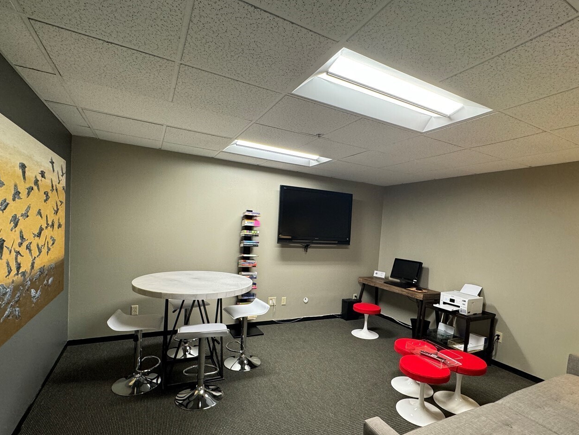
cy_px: 246
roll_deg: -3.2
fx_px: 301
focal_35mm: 18
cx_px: 304
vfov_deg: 71.3
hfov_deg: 87.7
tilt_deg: -4.2
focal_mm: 2.22
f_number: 2.2
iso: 200
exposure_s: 1/60
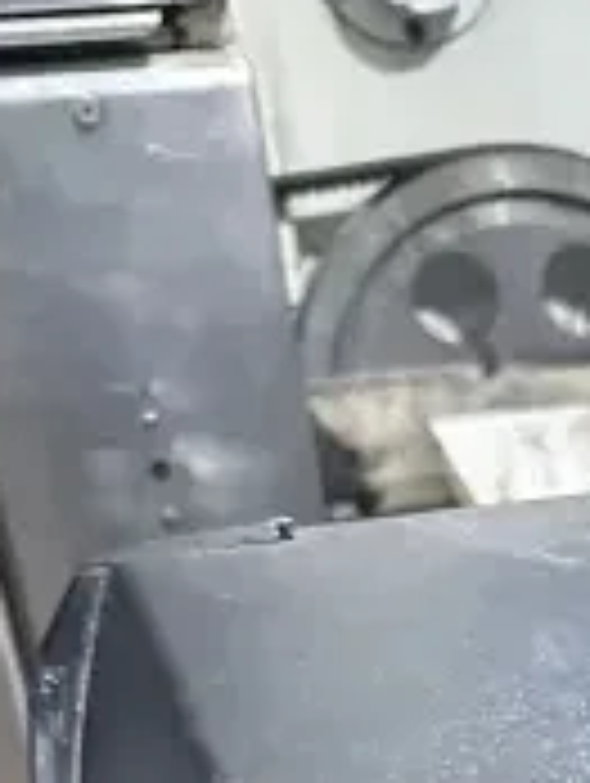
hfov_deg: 12.3
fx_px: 2539
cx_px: 1022
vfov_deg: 13.8
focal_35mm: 112
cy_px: 1739
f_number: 1.78
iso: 800
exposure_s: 1/60
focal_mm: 6.86
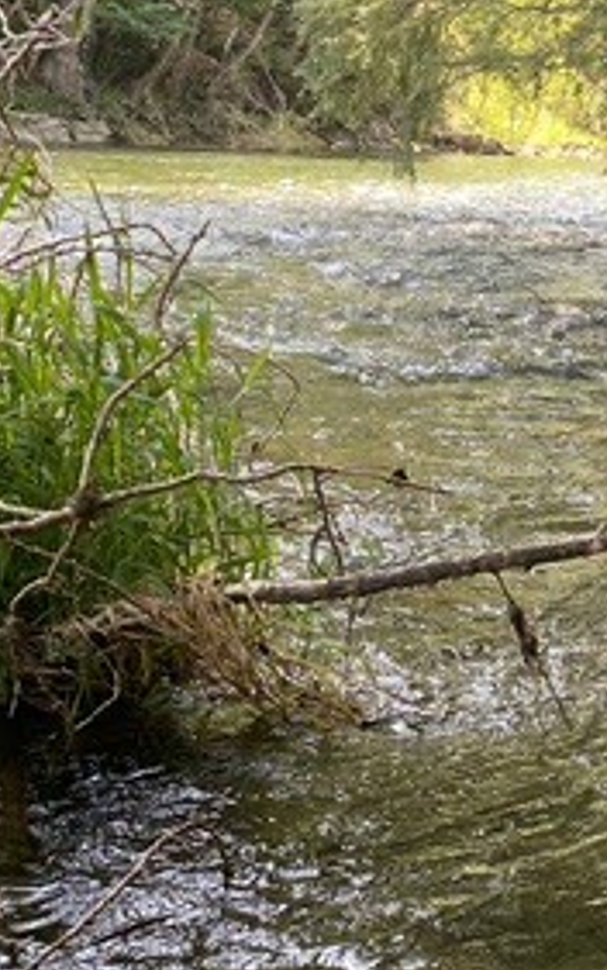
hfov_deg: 18.4
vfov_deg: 30.4
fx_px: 1771
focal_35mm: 67
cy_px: 323
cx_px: 735
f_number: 1.8
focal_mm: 4.25
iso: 50
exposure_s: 1/121
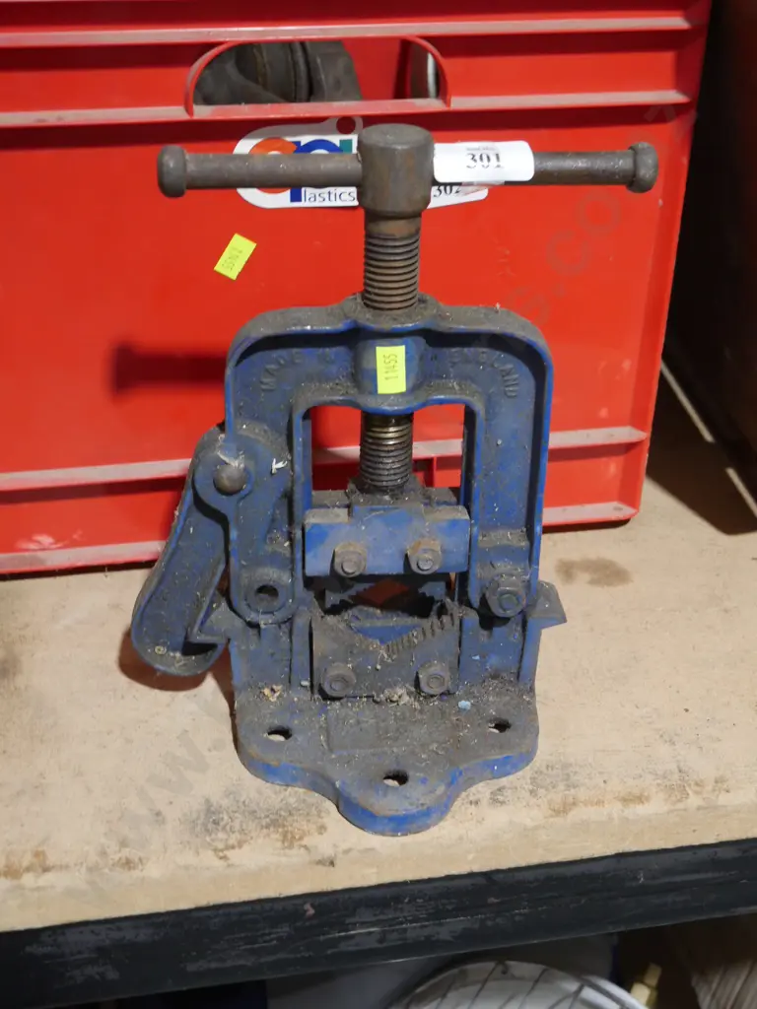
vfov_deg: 38.2
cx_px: 378
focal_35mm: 50
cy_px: 504
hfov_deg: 29.1
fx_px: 1458
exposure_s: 1/60
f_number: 5.3
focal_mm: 25
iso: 1600
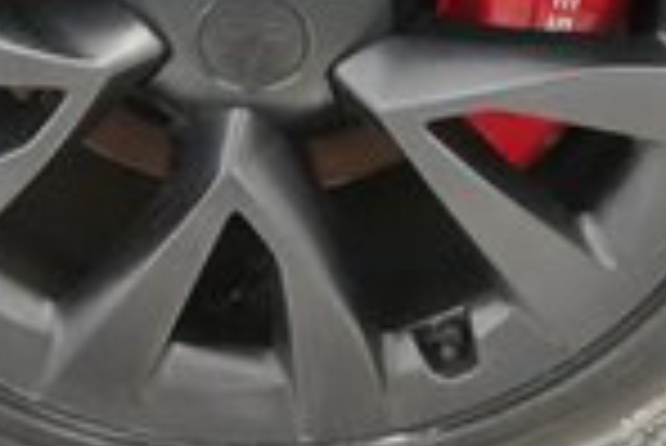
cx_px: 292
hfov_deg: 16.9
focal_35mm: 121
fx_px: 2241
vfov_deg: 11.2
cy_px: 5
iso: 8000
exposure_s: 1/250
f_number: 2.8
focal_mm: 28
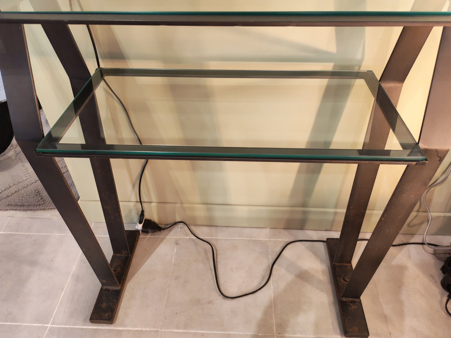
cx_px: 226
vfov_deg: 51.4
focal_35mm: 27
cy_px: 169
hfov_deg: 65.3
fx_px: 352
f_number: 1.9
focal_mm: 6.12
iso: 2500
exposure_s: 1/50
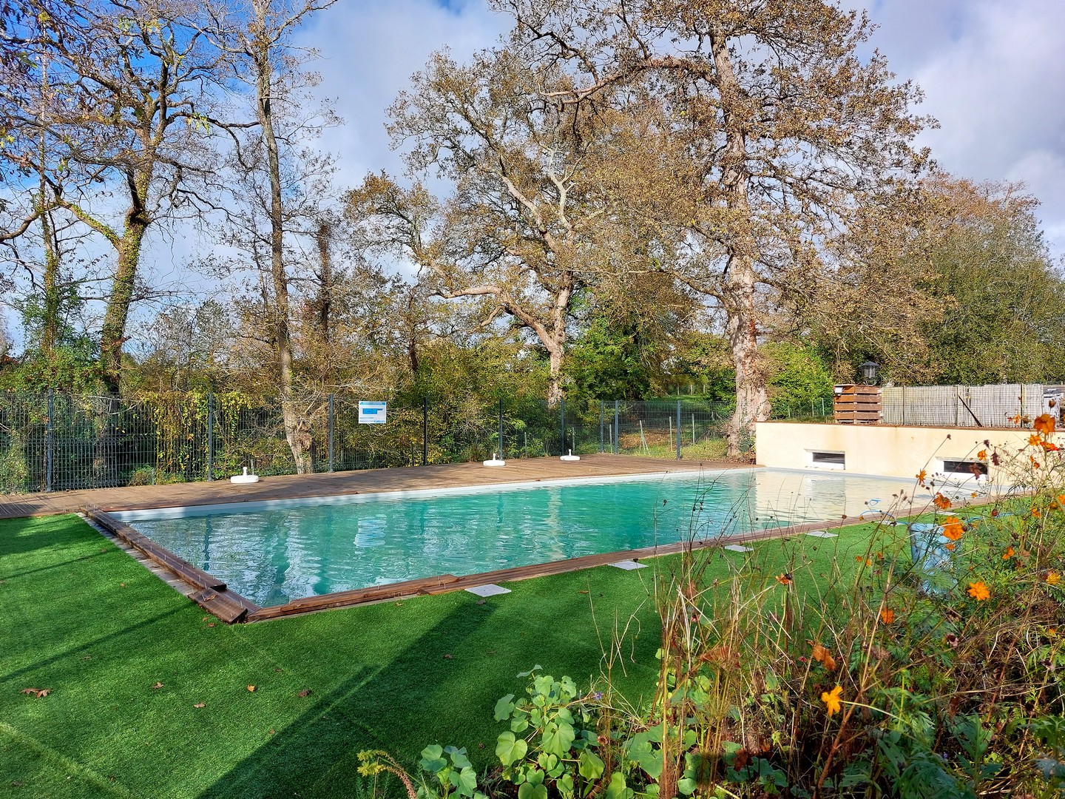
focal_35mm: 25
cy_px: 400
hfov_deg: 69.4
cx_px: 532
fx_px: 769
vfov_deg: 54.9
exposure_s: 1/668
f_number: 1.8
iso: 25
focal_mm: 5.23
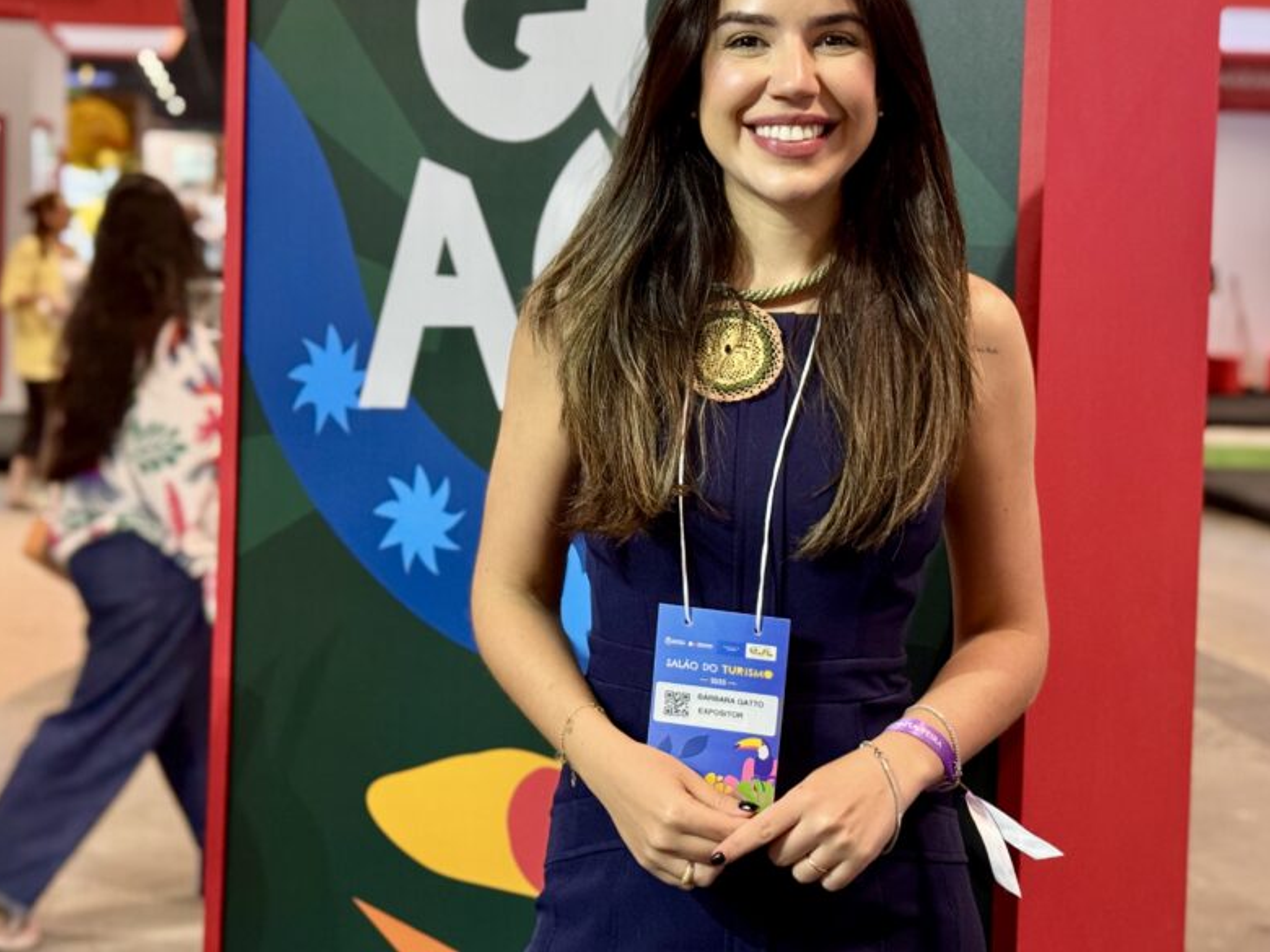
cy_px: 329
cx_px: 646
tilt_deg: -3.1
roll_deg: -1.9
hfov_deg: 30.7
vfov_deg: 23.2
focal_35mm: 63
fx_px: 2311
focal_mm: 6.76
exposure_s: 1/40
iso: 320
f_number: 1.78
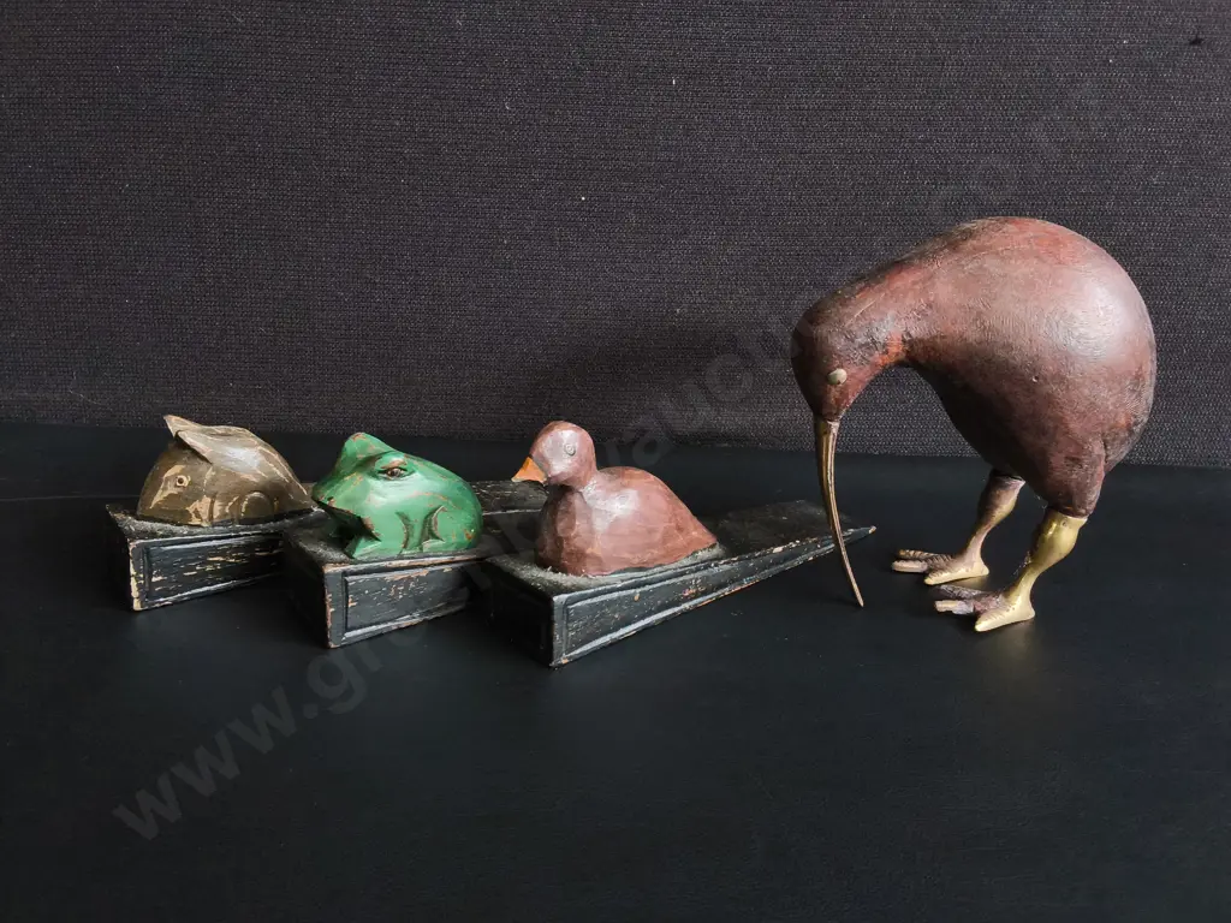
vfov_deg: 51.4
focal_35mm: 27
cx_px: 616
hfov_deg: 65.3
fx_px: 960
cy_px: 462
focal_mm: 2.87
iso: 250
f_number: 2
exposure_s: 1/120
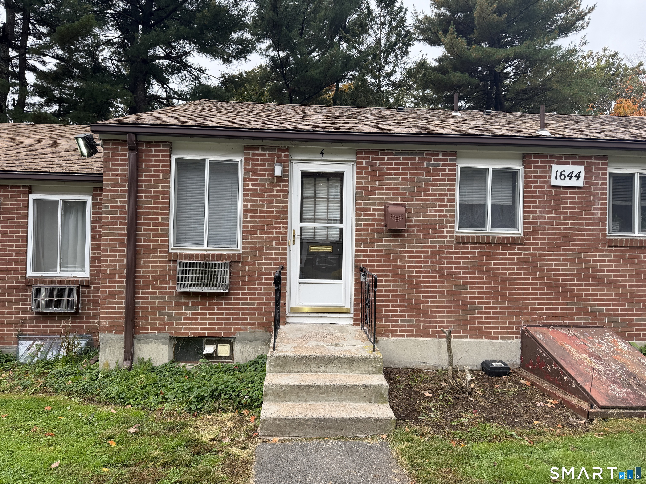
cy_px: 242
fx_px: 448
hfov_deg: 71.6
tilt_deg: +0.5
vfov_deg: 56.8
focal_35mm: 24
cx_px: 323
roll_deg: -1.0
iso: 80
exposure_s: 1/290
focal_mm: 6.76
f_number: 1.78
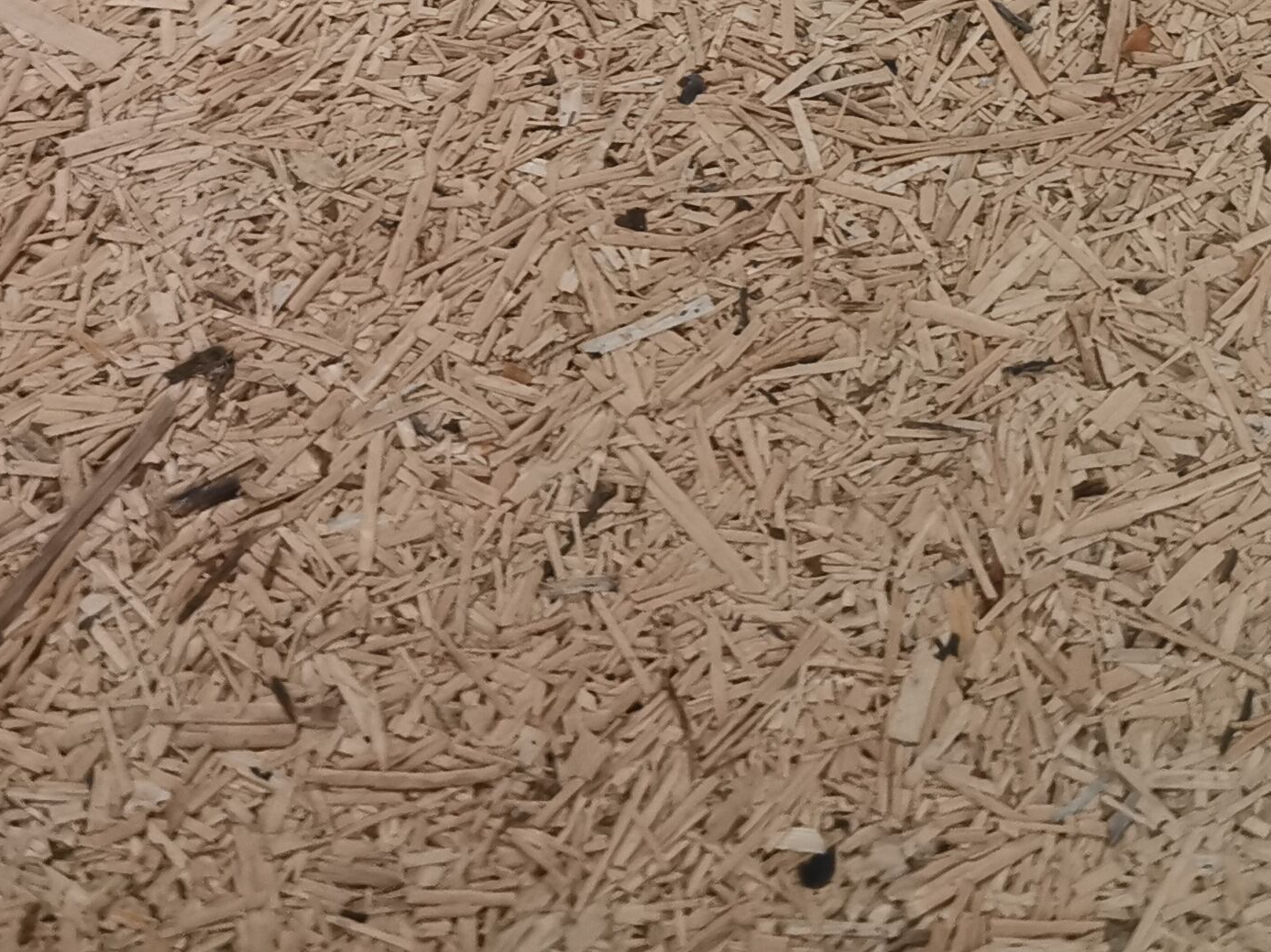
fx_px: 2607
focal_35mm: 71
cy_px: -285
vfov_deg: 19.2
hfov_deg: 27.2
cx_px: 884
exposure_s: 1/40
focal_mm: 5.56
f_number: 1.6
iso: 400
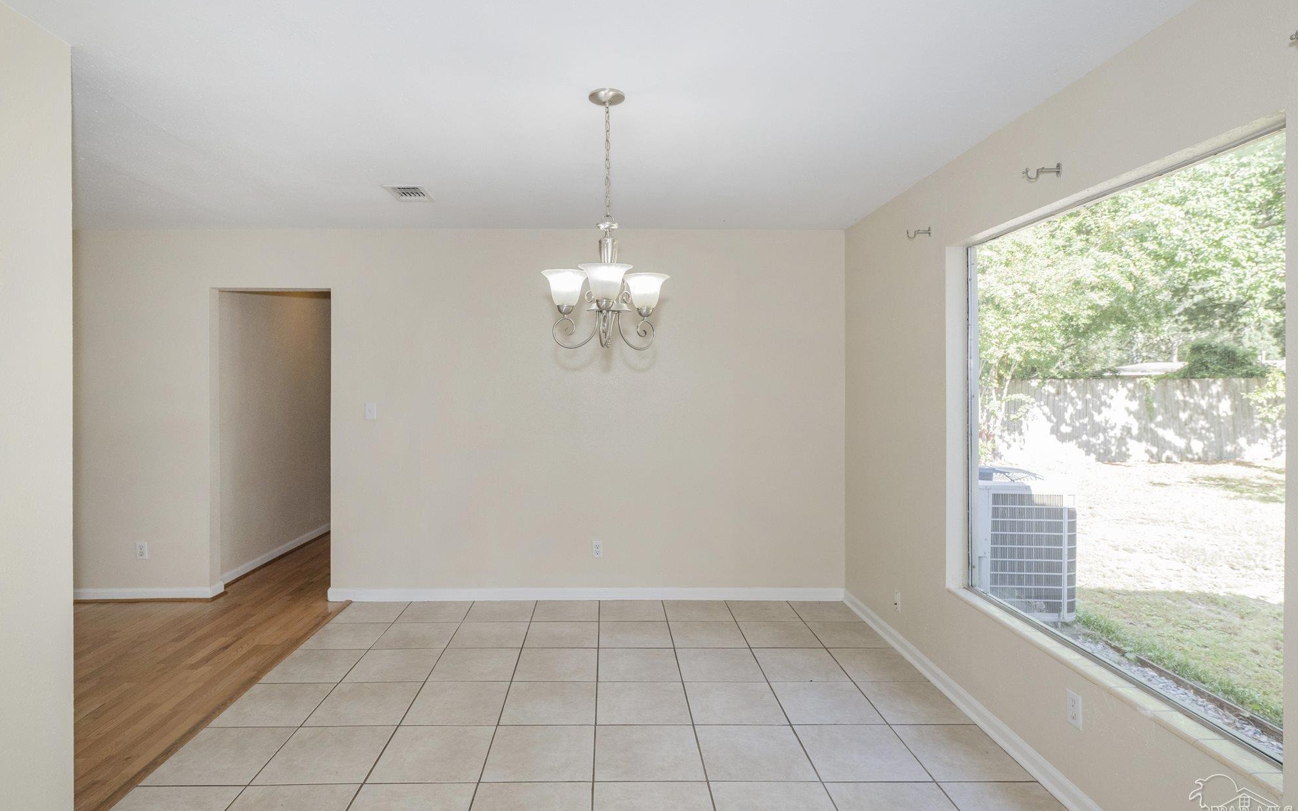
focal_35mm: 19
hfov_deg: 88.0
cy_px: 398
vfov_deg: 62.2
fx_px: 672
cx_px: 635
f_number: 7.1
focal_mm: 18
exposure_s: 1/160
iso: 1000
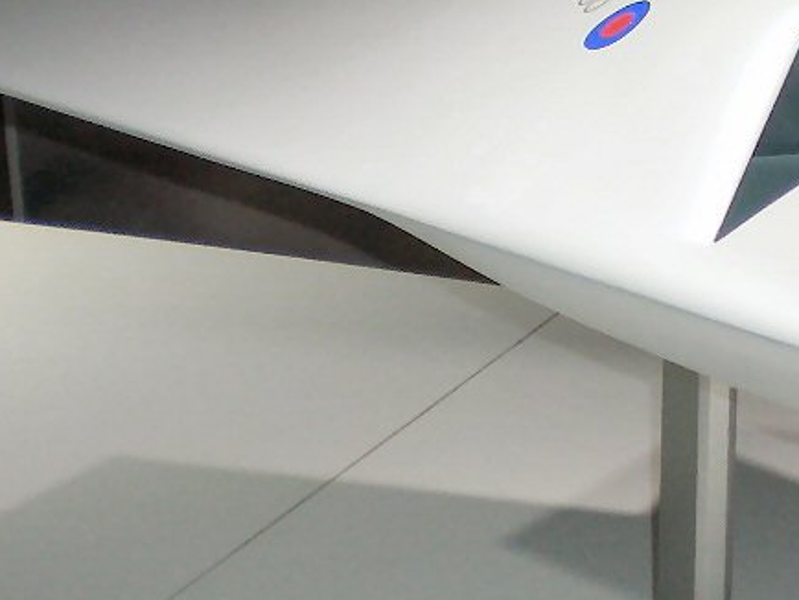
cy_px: 263
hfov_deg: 17.4
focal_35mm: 112
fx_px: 2587
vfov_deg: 13.2
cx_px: 628
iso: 64
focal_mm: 6.3
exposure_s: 1/60
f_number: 3.1
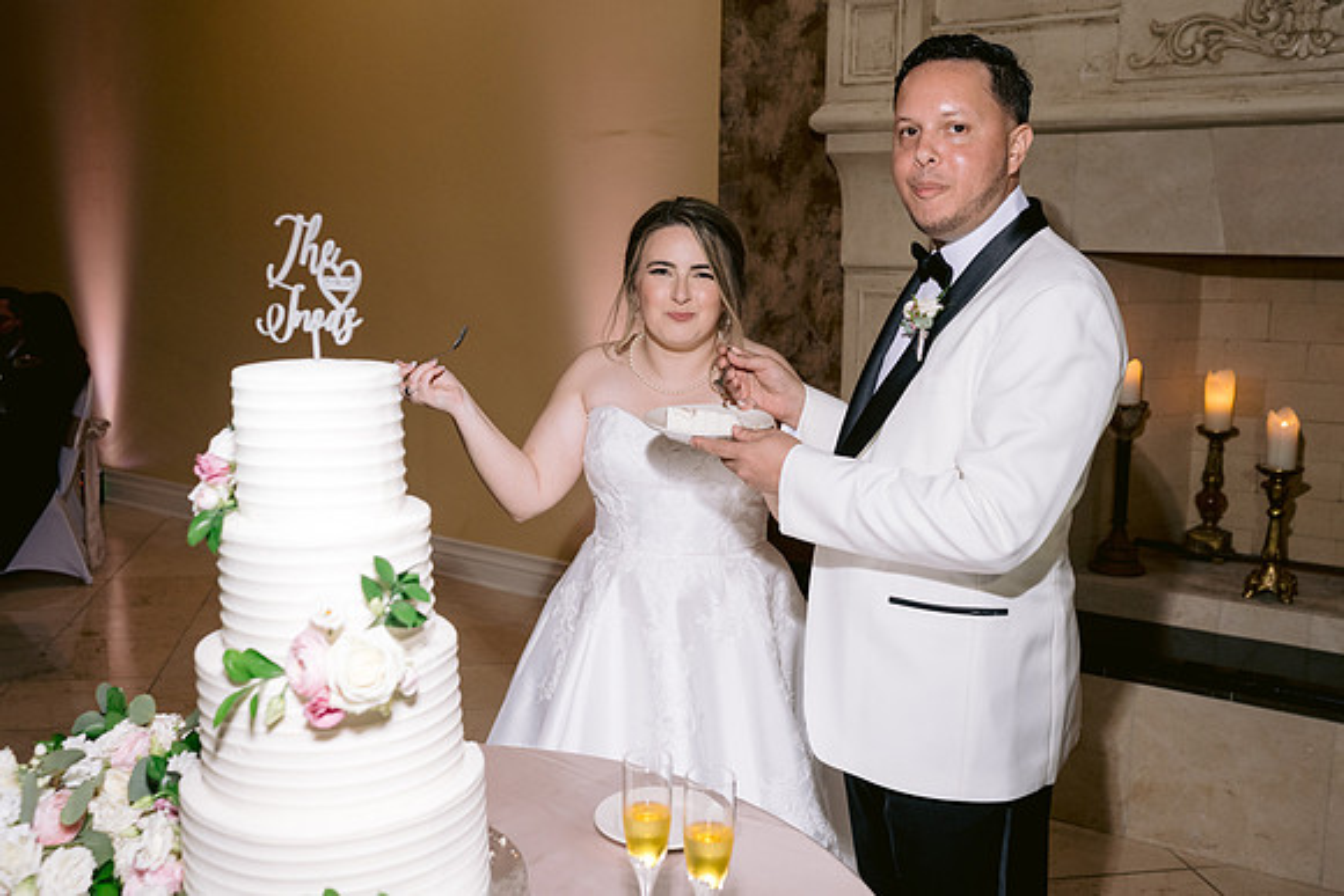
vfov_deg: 36.4
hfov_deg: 52.4
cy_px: 443
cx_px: 669
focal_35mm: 37
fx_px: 1365
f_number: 4
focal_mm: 35
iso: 800
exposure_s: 1/160
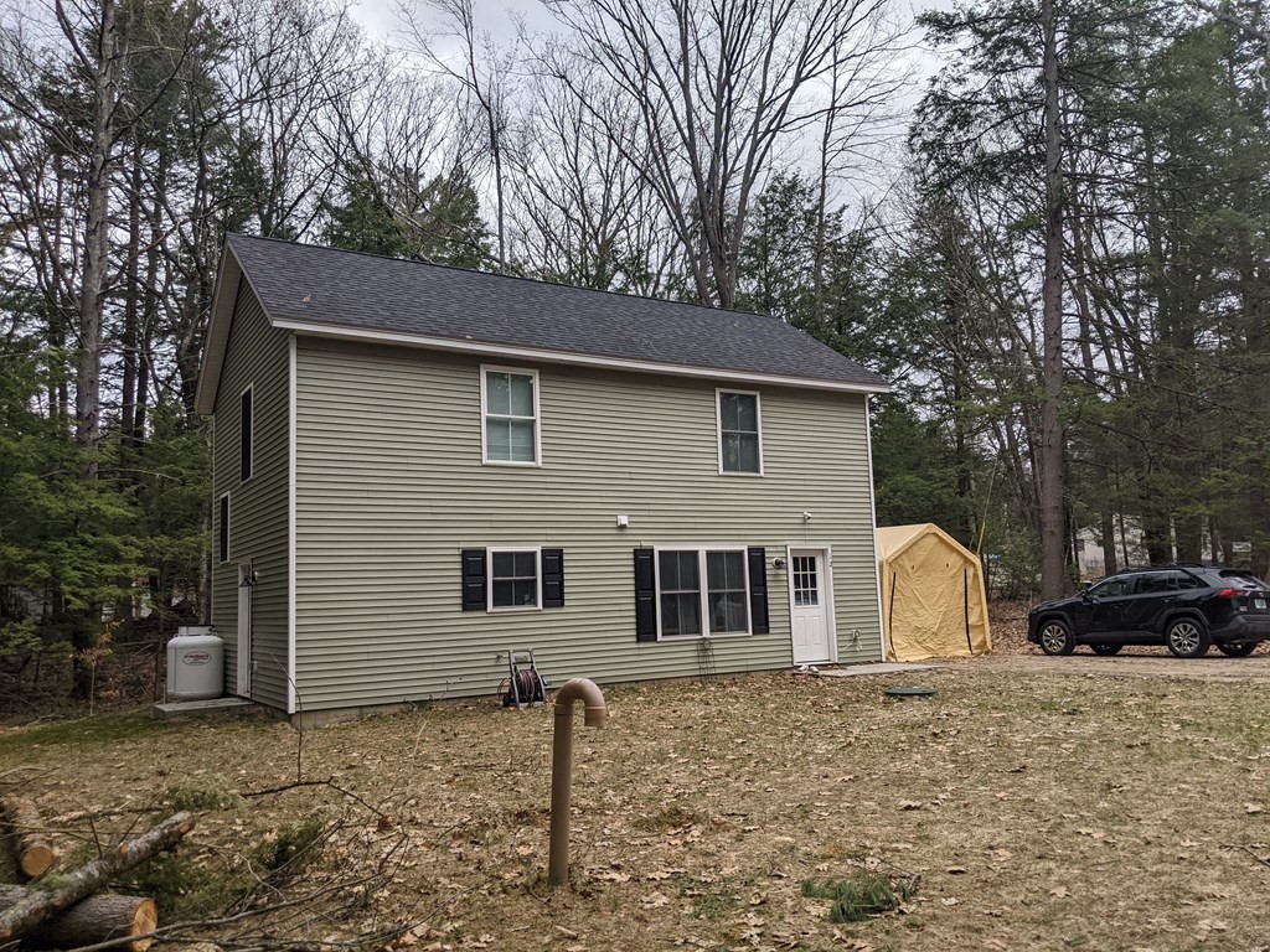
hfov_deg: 65.3
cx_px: 635
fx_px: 991
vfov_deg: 51.4
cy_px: 476
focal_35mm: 27
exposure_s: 1/782
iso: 56
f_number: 1.8
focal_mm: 4.44
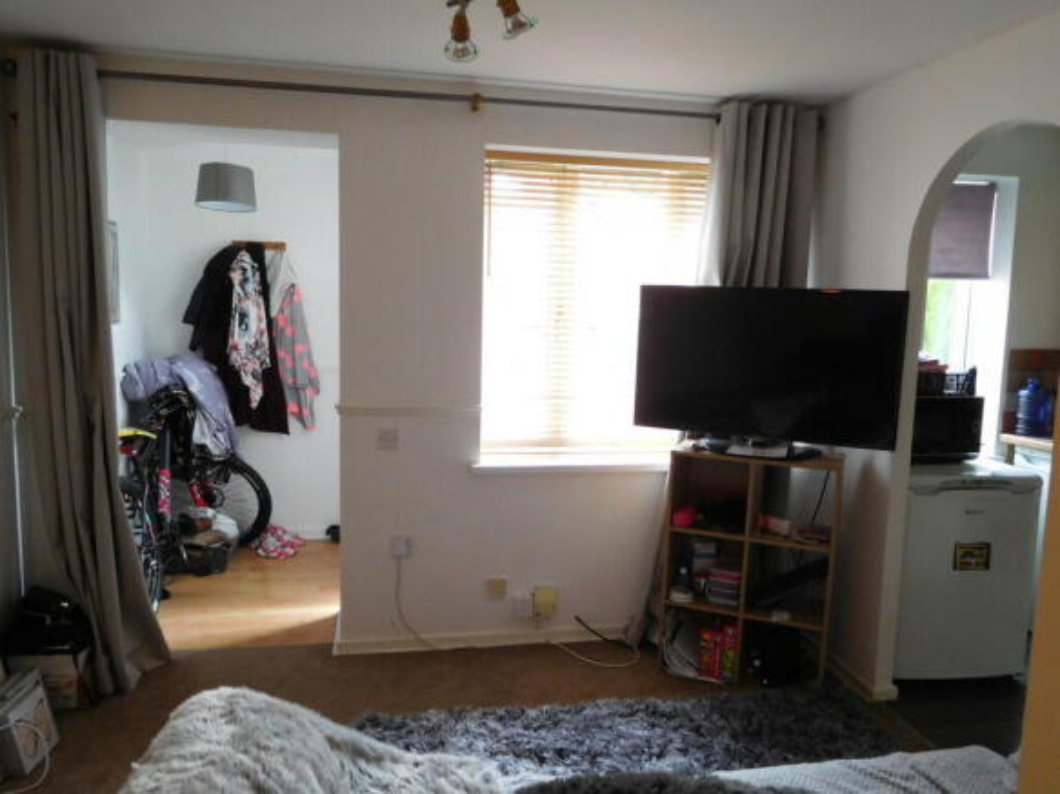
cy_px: 397
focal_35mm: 25
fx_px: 765
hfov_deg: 69.4
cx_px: 530
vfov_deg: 54.9
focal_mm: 4.5
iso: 400
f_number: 3.4
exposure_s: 1/30
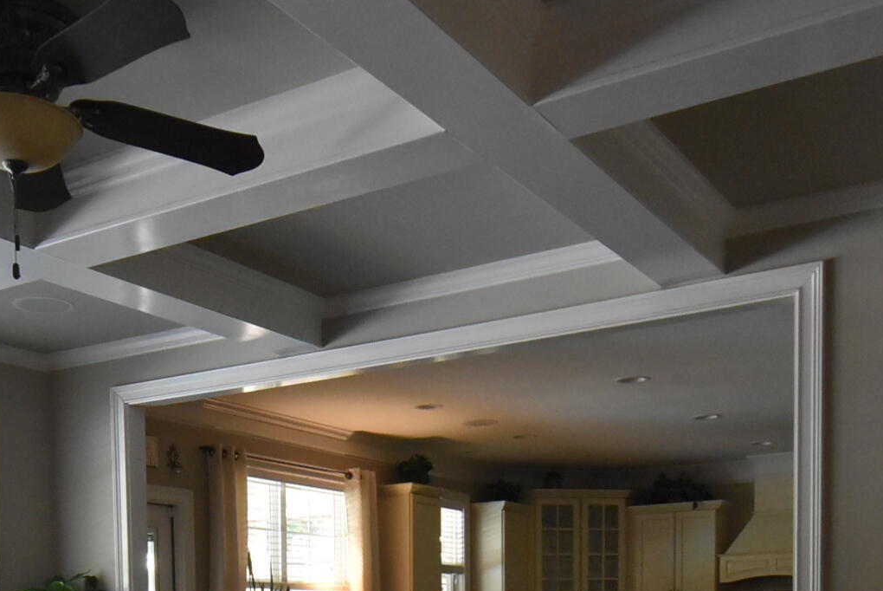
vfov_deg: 27.3
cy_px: 693
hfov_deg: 44.0
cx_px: 313
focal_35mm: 44
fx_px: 1080
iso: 2500
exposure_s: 1/125
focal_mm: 10
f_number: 4.5
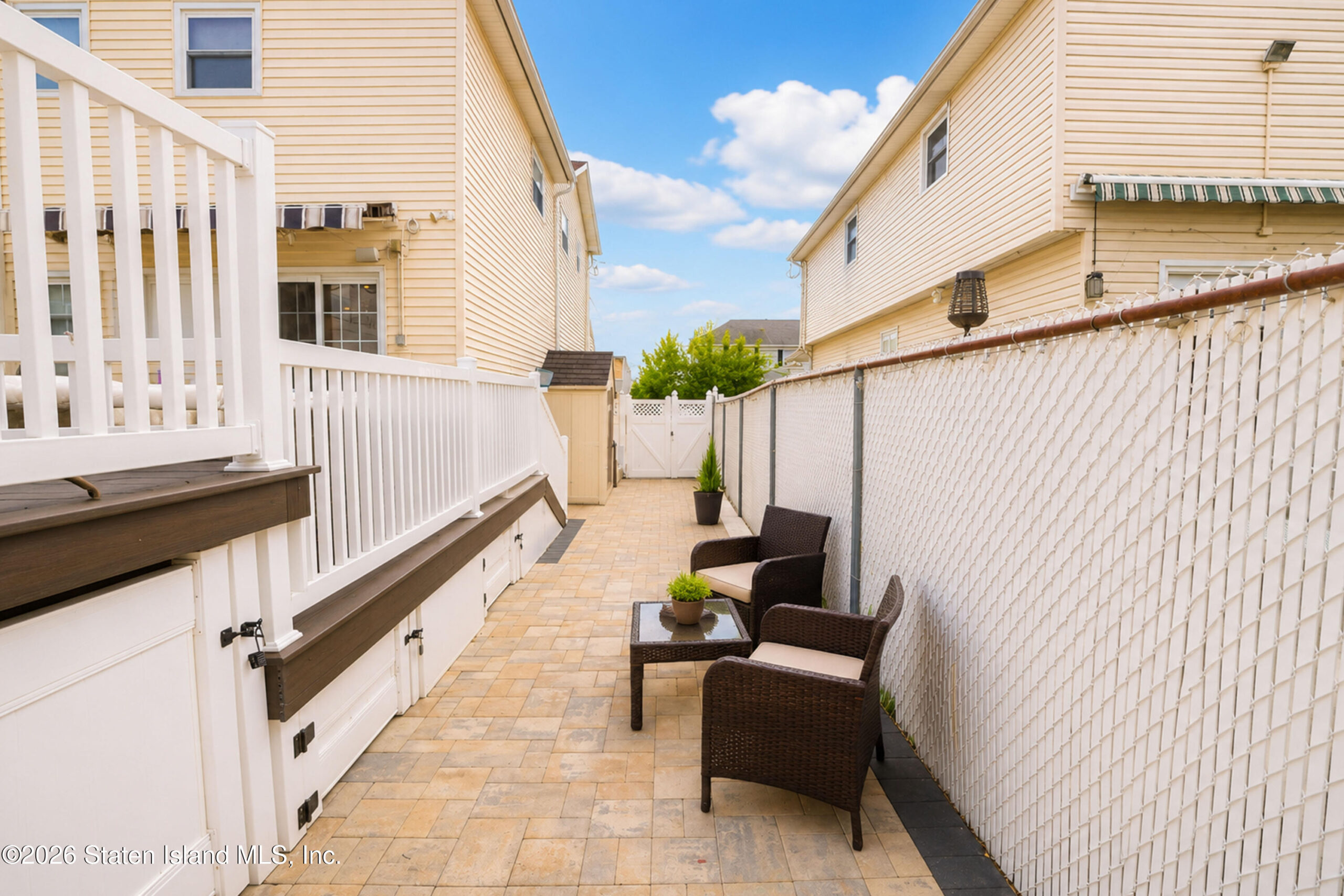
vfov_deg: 77.3
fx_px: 560
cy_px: 448
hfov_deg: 100.4
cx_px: 672
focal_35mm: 15
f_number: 2.8
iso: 100
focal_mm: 10
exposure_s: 1/800
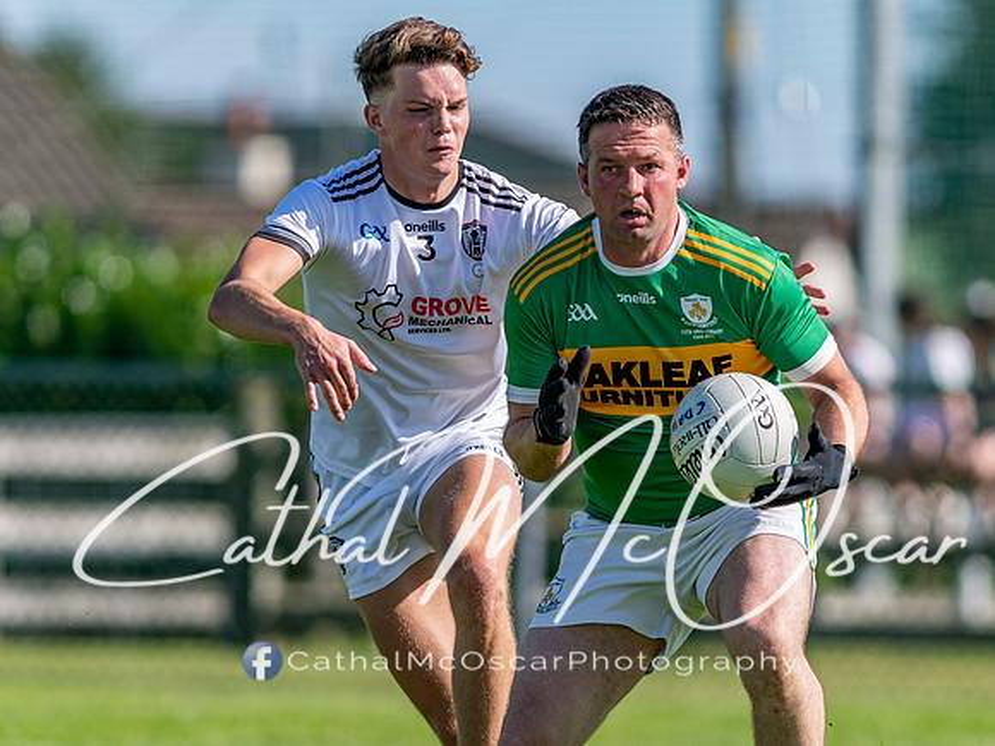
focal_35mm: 641
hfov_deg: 3.1
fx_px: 18430
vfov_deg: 2.3
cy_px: 455
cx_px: 521
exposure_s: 1/2500
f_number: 2.8
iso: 110
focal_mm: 300
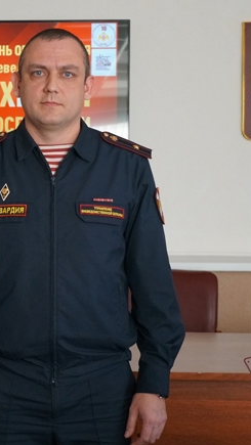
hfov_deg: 14.1
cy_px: 215
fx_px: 992
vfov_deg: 25.3
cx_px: -33
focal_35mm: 84
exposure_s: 1/160
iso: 1250
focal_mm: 31
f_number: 4.5
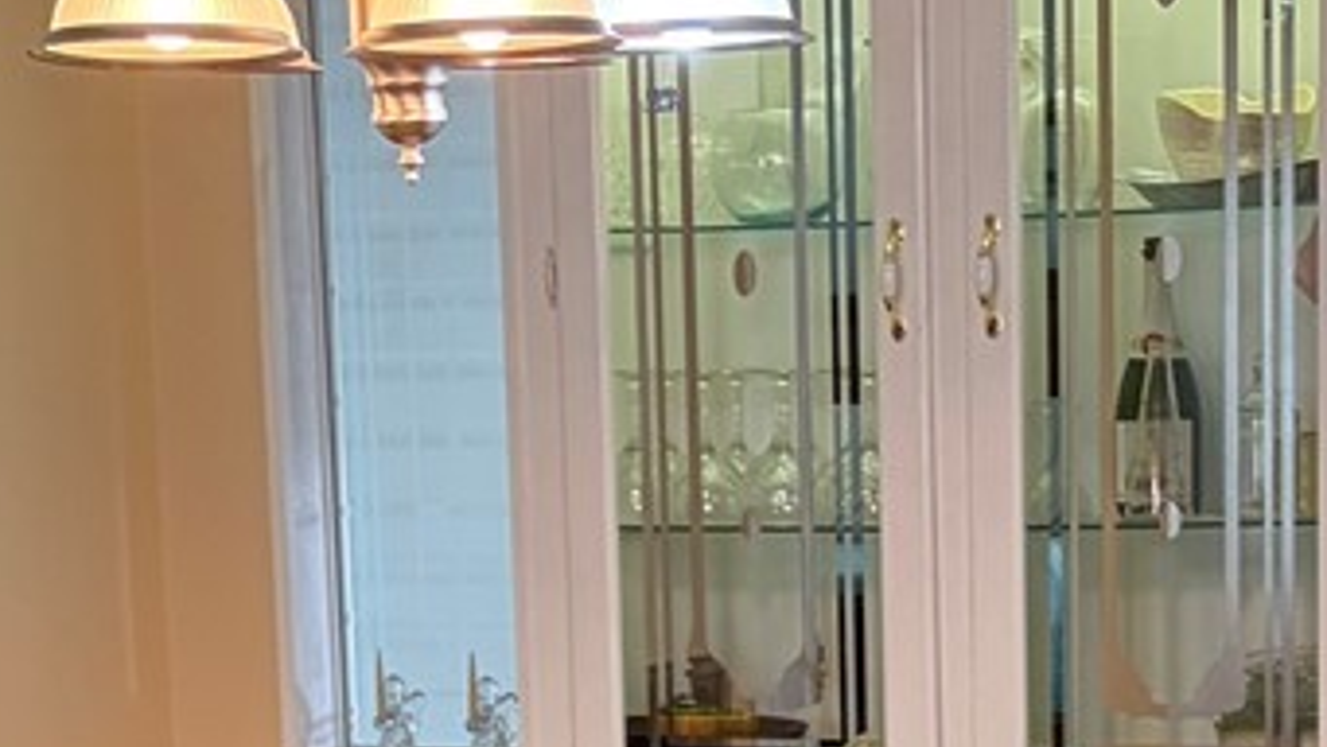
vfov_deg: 8.9
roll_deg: +2.8
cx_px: 685
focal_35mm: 133
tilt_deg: -9.4
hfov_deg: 16.1
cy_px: 1109
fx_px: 4681
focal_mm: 5.96
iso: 125
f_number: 1.6
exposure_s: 1/60
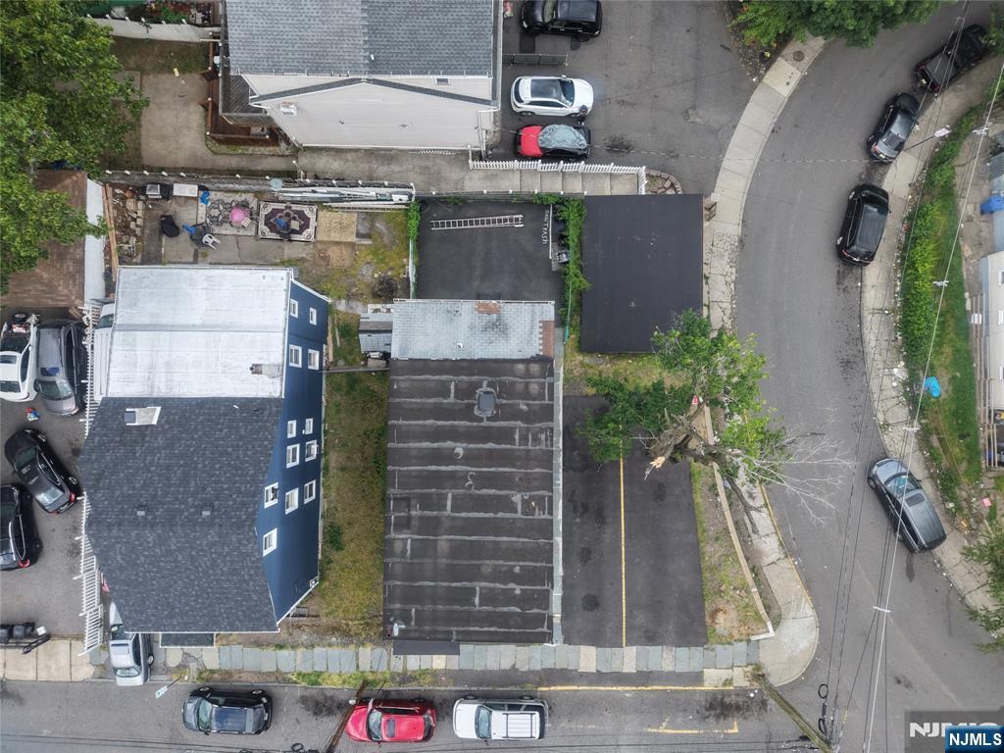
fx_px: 696
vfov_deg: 56.8
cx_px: 502
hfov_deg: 71.6
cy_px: 376
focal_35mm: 24
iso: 200
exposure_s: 1/400
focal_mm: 8.67
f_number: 1.8
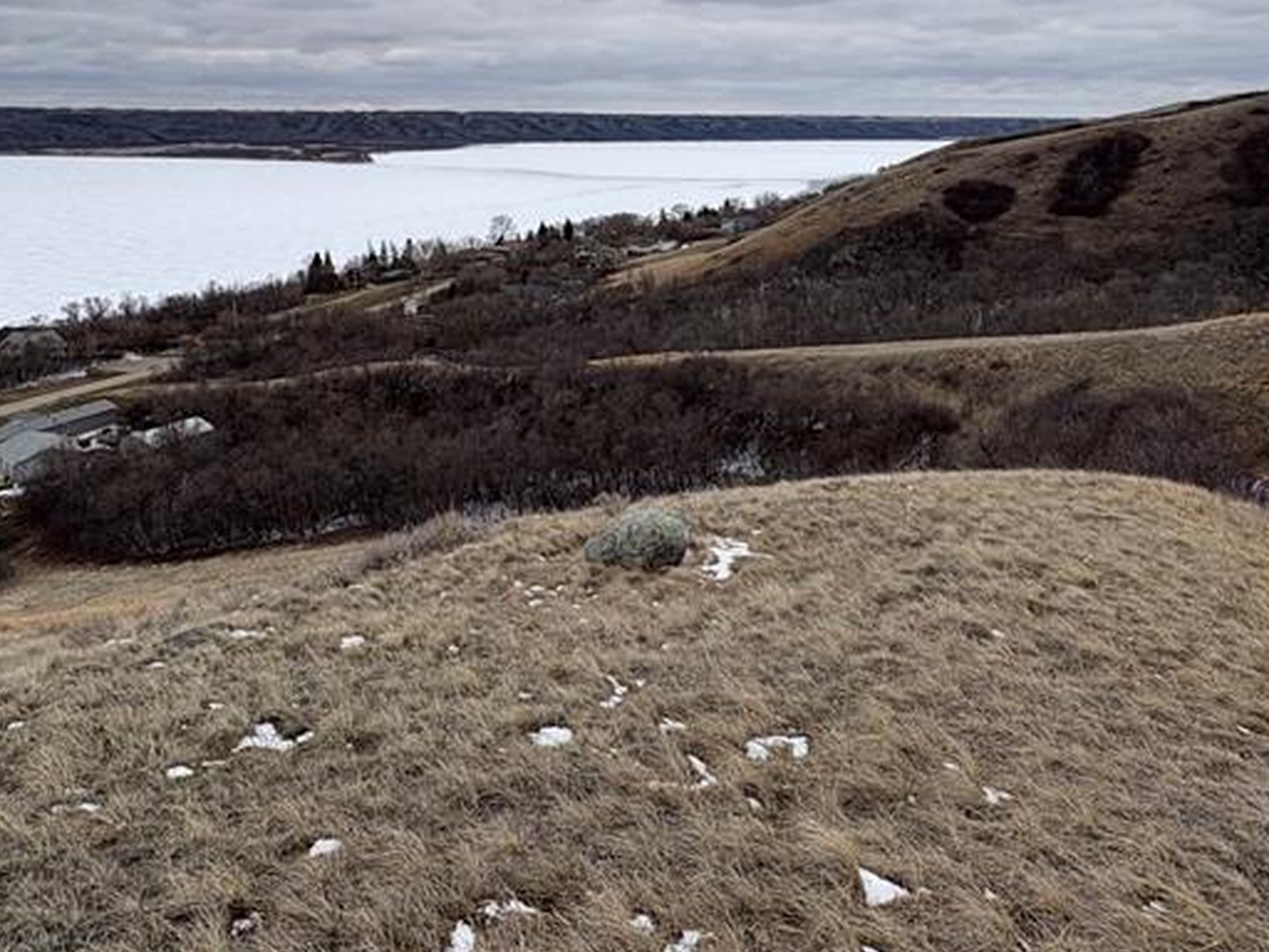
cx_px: 701
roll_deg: +0.4
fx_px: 1026
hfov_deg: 63.3
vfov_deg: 47.8
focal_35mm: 28
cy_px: 231
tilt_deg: -5.5
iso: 50
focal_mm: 2.22
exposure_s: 1/2985
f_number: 2.2
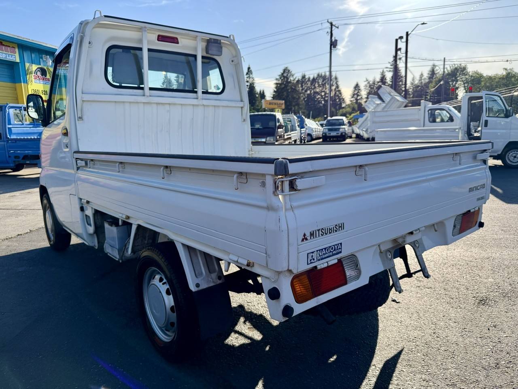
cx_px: 259
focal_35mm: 24
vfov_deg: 56.8
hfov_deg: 71.6
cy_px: 194
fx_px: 359
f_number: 1.78
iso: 100
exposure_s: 1/3584
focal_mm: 6.76
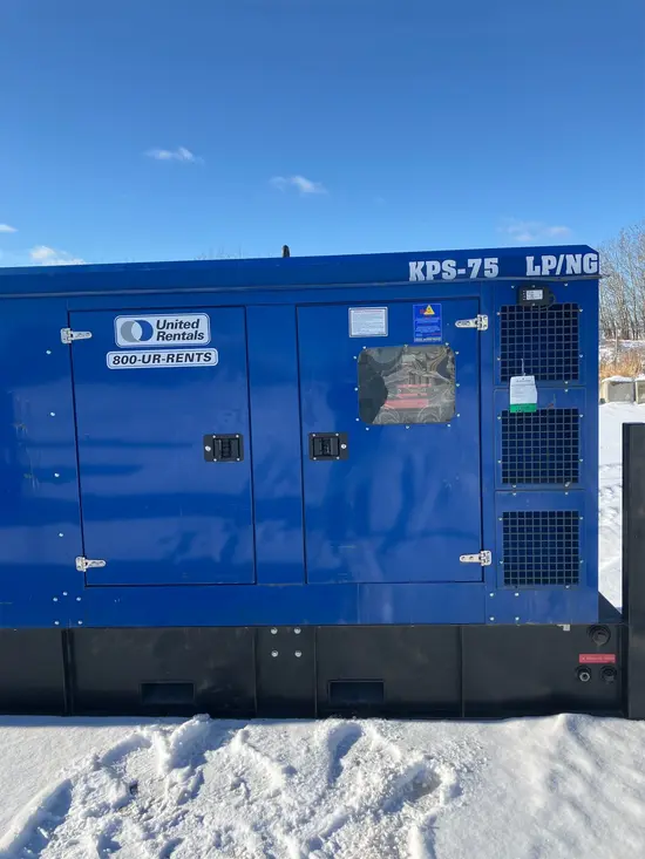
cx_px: 322
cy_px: 430
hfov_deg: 49.8
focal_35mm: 28
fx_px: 695
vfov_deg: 63.4
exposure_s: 1/1517
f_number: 1.8
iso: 32
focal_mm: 3.99
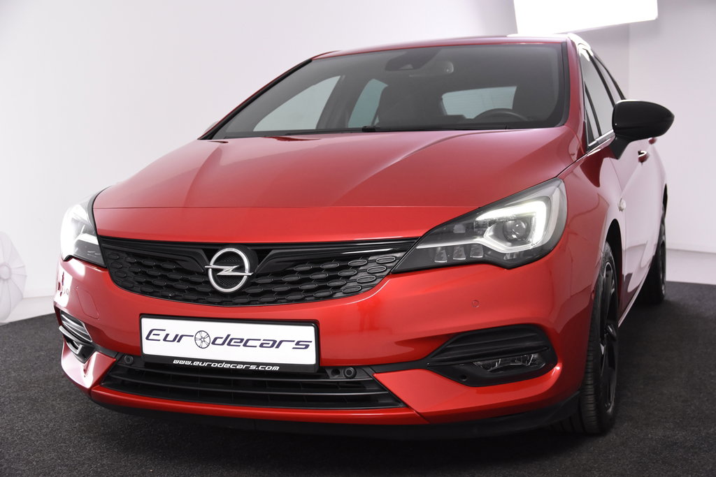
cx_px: 358
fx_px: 1014
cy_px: 238
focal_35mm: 51
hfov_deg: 38.9
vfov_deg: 26.5
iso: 1600
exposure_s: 1/100
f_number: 5
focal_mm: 34
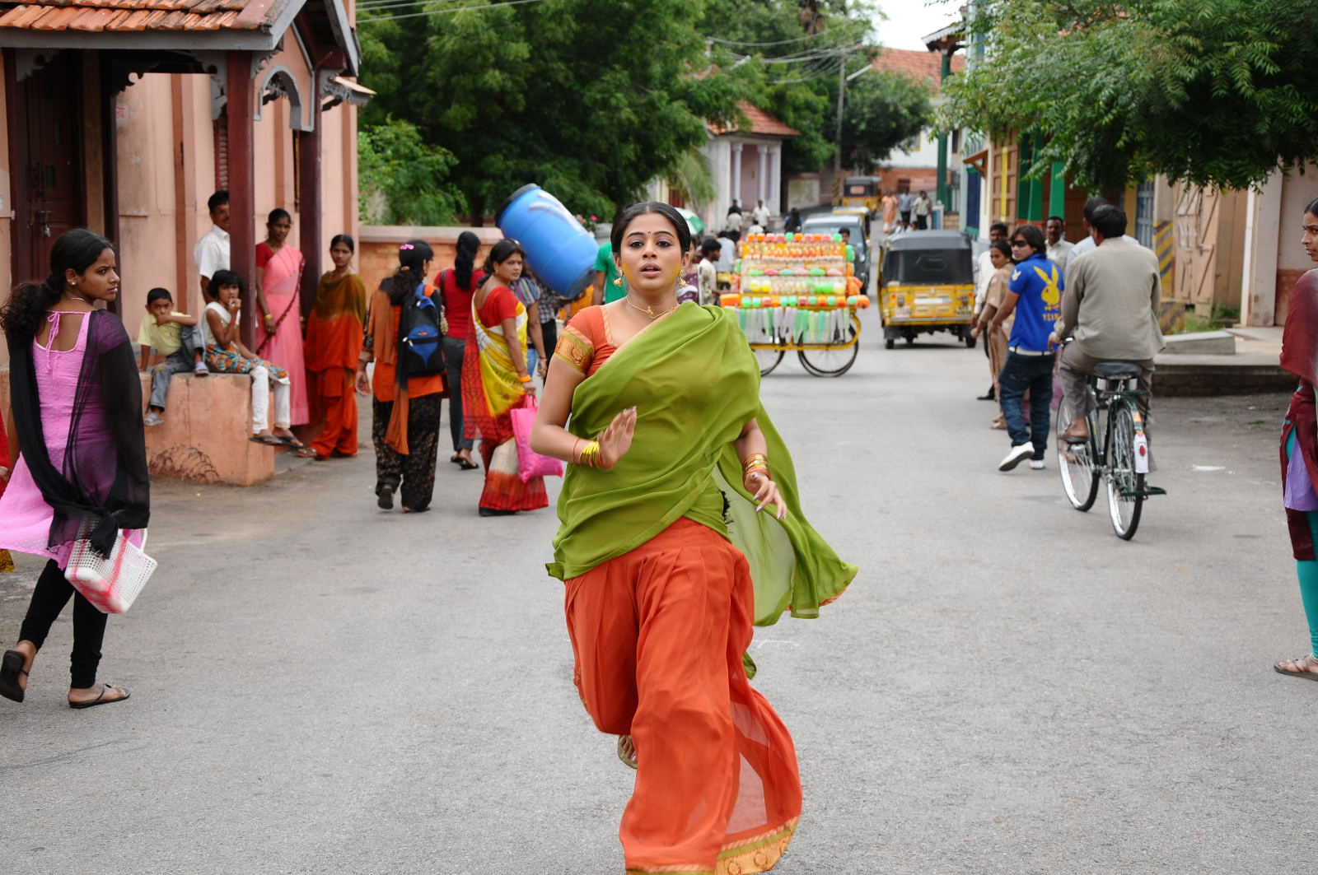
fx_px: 2304
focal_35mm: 63
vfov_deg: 21.5
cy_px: 438
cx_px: 659
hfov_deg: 31.9
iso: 500
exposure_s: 1/400
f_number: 5
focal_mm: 42
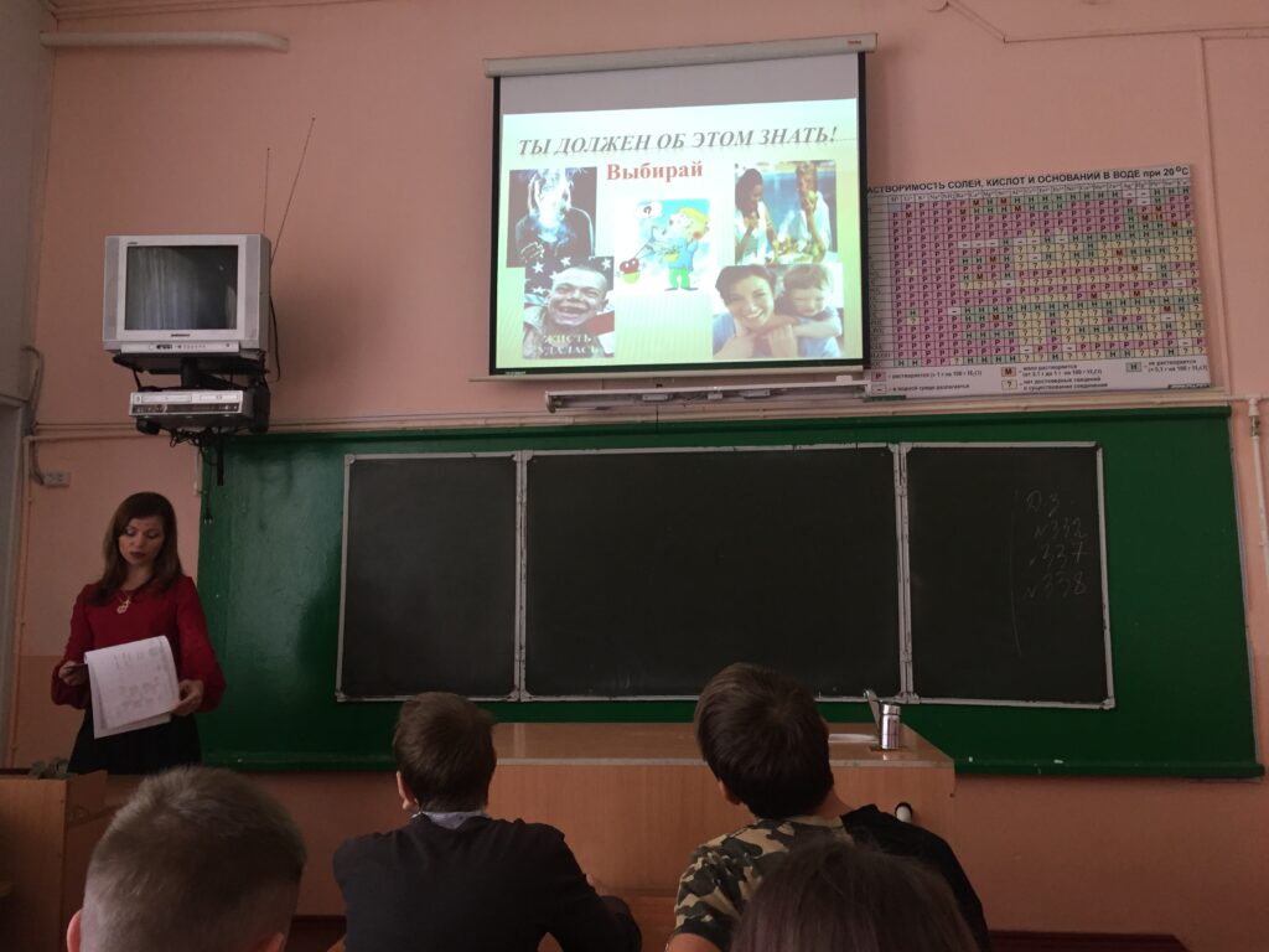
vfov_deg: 48.2
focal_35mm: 29
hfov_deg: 61.7
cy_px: 476
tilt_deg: +7.1
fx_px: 1063
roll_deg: +0.5
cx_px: 634
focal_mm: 4.15
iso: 160
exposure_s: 1/33
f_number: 2.2
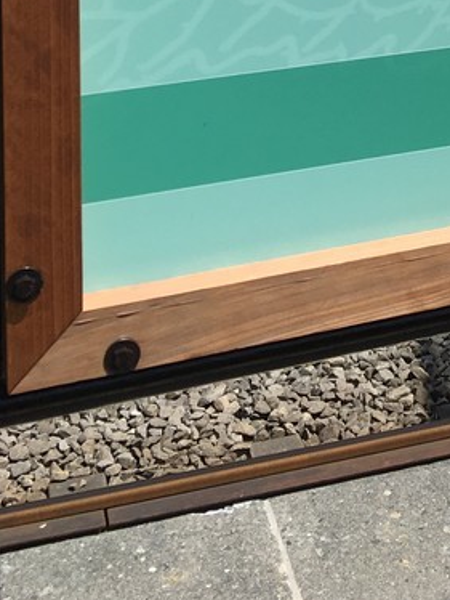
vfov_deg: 18.7
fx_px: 1610
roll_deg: +0.7
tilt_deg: -3.0
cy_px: -287
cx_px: 668
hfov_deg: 14.8
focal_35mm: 93
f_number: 2.2
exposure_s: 1/1603
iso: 25
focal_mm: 4.15
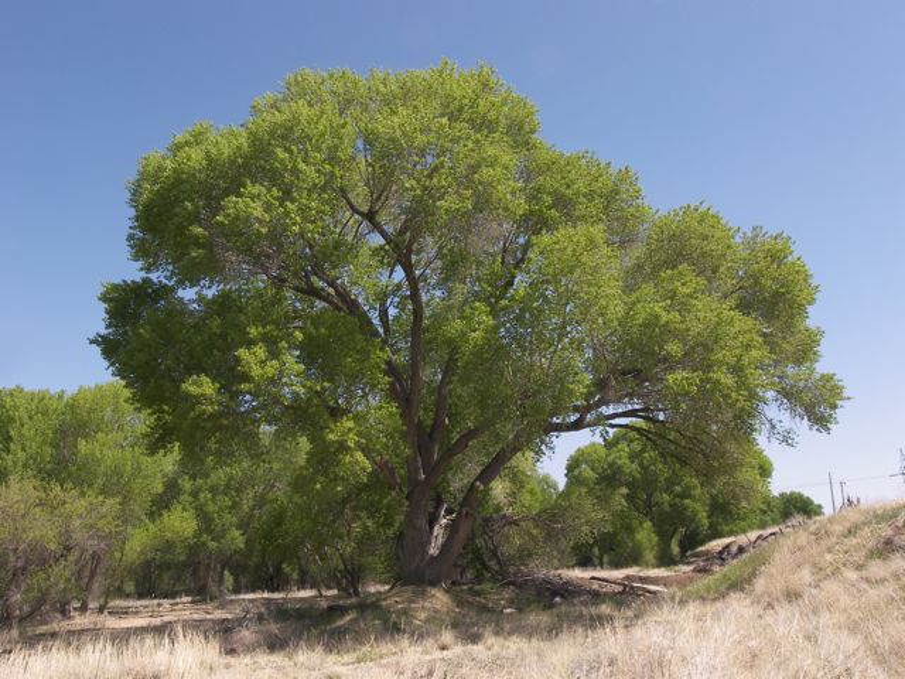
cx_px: 452
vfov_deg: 36.0
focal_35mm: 40
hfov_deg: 46.8
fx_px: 1046
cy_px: 340
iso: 50
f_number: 8
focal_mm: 8.4
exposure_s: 1/100
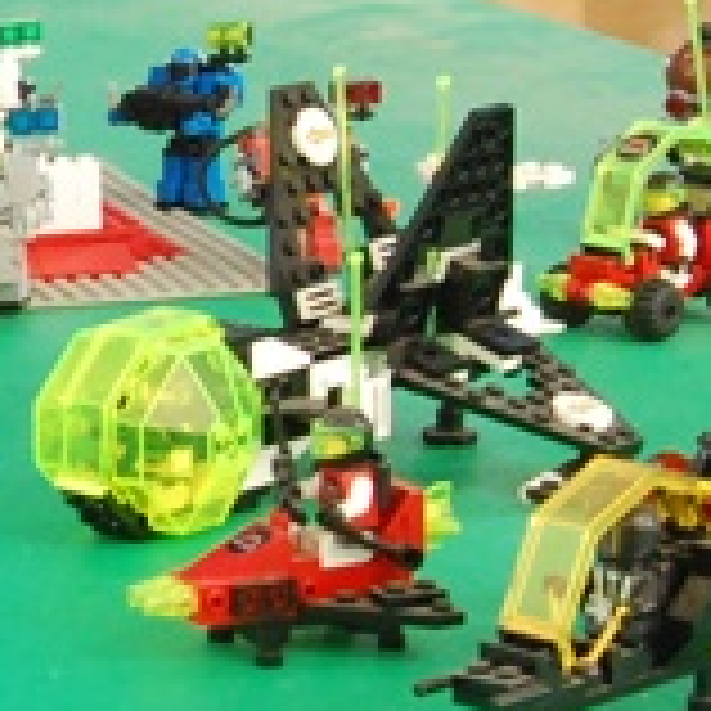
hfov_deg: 9.0
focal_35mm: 190
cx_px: -360
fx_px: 4409
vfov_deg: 9.2
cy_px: 230
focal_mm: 23
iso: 400
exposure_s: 1/3
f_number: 10
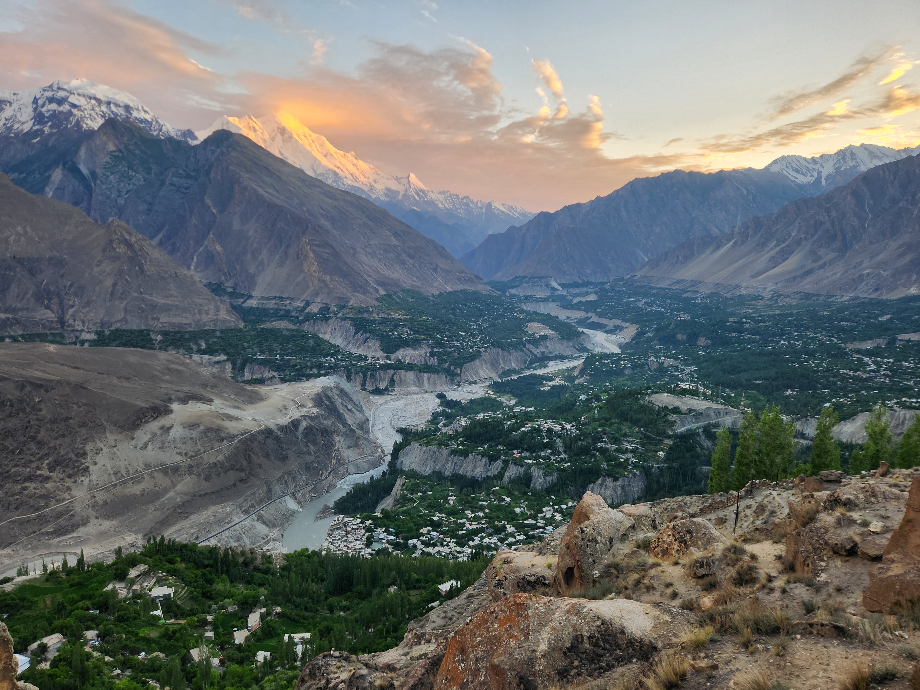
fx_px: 611
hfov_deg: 73.9
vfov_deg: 58.9
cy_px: 345
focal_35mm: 23
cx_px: 460
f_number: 1.8
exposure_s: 1/180
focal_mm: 5.4
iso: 80
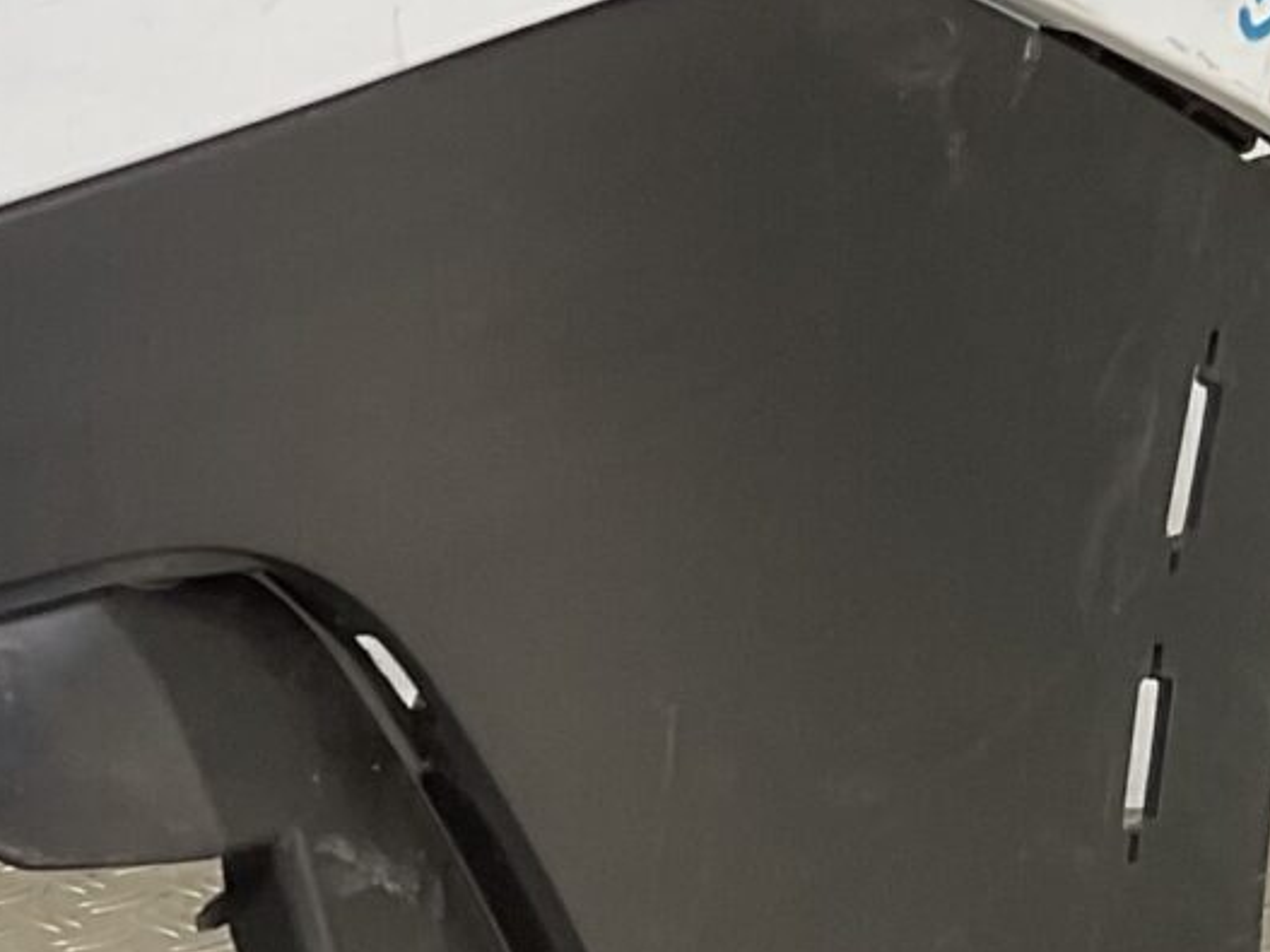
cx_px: -940
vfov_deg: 10.5
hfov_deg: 12.8
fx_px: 5172
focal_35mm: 141
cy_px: 692
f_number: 1.8
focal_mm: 3
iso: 16
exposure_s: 1/197
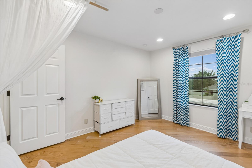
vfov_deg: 77.3
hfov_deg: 100.4
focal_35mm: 15
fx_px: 105
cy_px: 84
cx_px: 126
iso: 100
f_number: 7.1
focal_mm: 10
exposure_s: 1/3.33
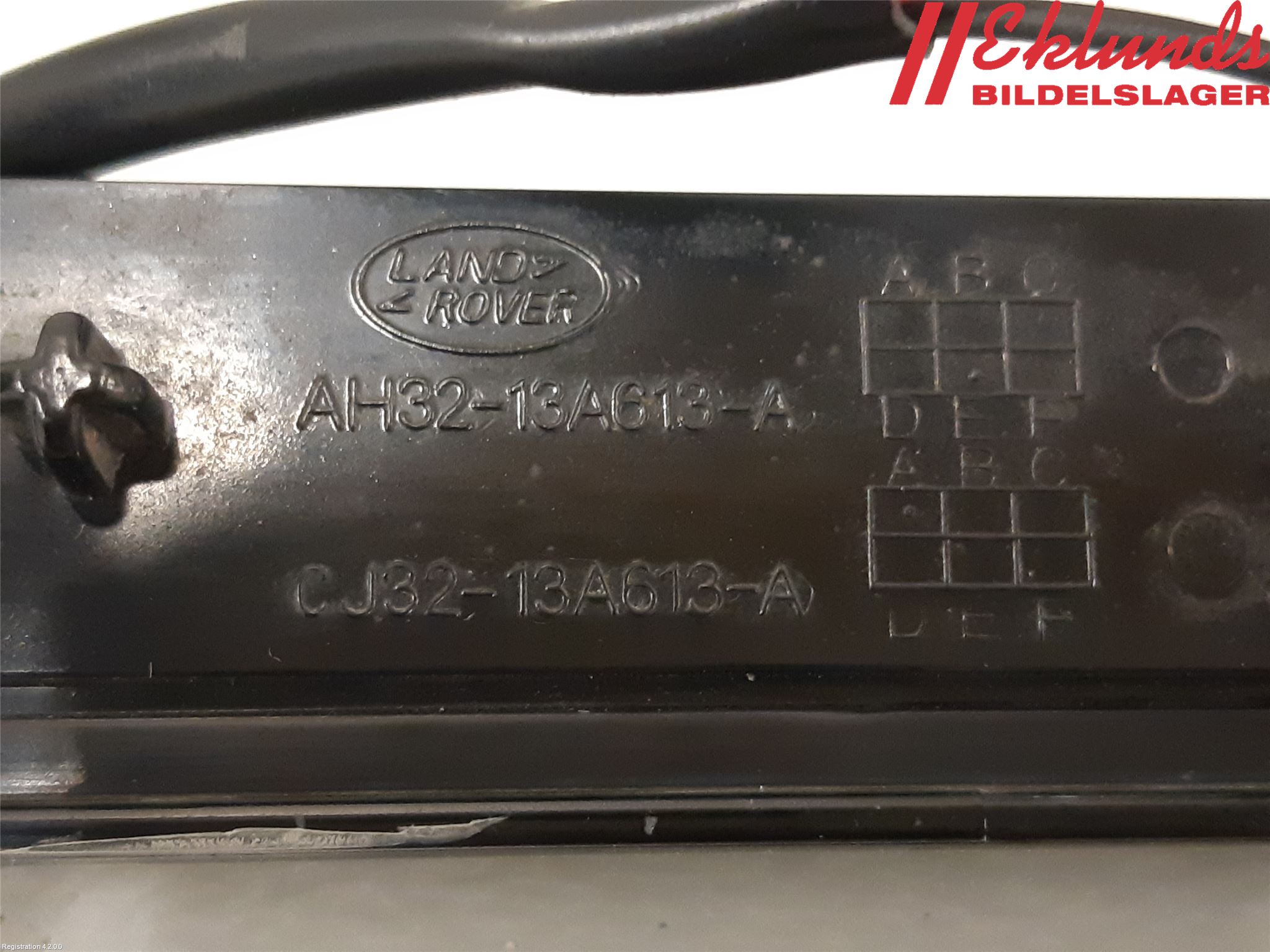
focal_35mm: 26
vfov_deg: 53.1
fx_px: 954
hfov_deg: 67.3
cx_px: 635
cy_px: 476
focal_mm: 3.93
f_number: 1.7
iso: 400
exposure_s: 1/25
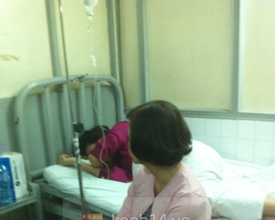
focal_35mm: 50
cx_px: 130
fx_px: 407
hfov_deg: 37.3
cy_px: 197
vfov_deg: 29.1
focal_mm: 3.85
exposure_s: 1/17
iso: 320
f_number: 2.8
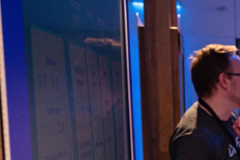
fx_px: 813
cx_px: 521
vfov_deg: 10.8
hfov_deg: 13.6
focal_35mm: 122
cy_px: 239
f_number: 4
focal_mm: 26
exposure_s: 1/250
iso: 1100
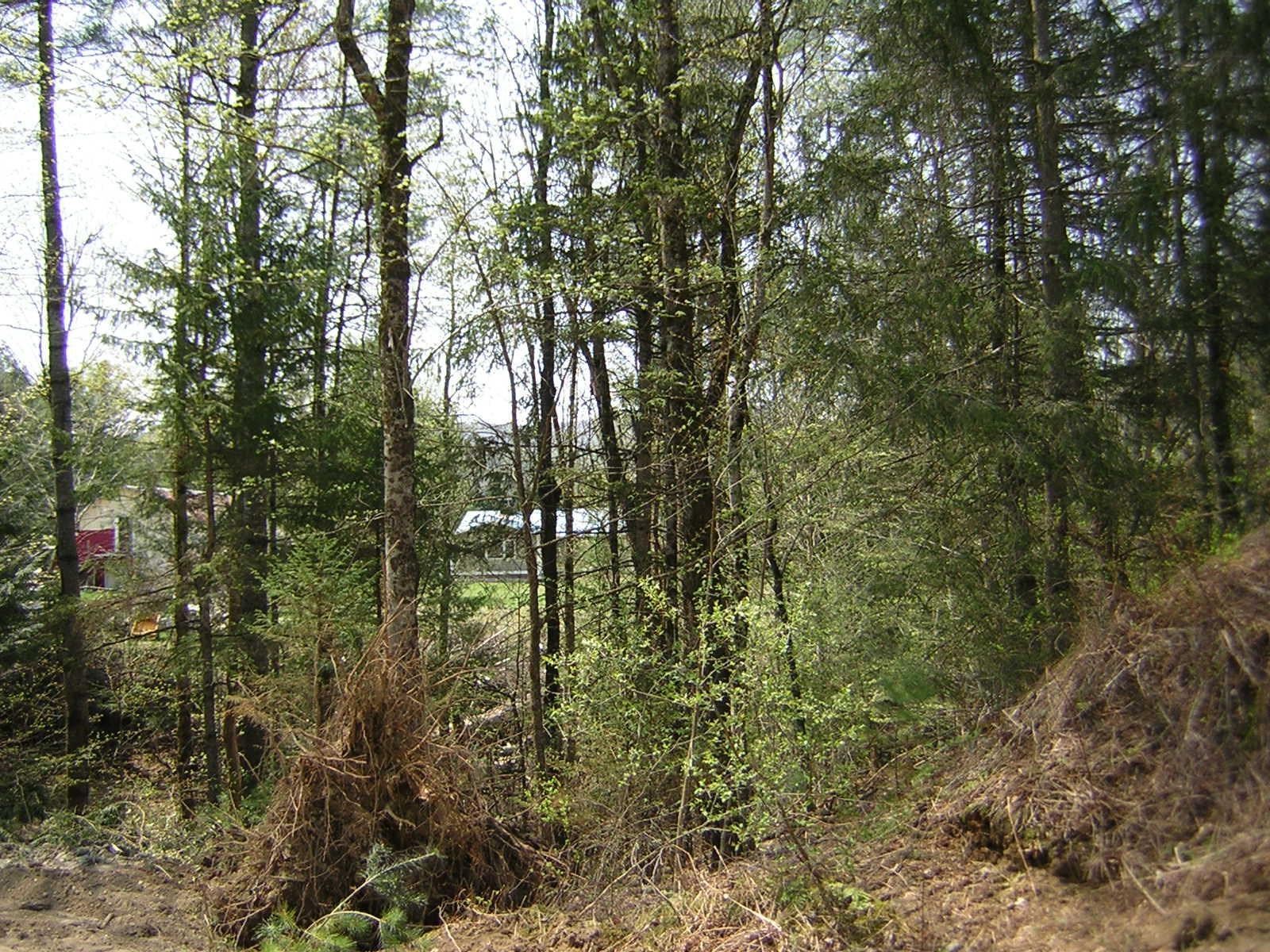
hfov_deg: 51.4
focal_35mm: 36
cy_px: 476
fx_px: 1321
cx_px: 635
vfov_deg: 39.7
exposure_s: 1/354
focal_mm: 4.7
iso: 50
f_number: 2.6
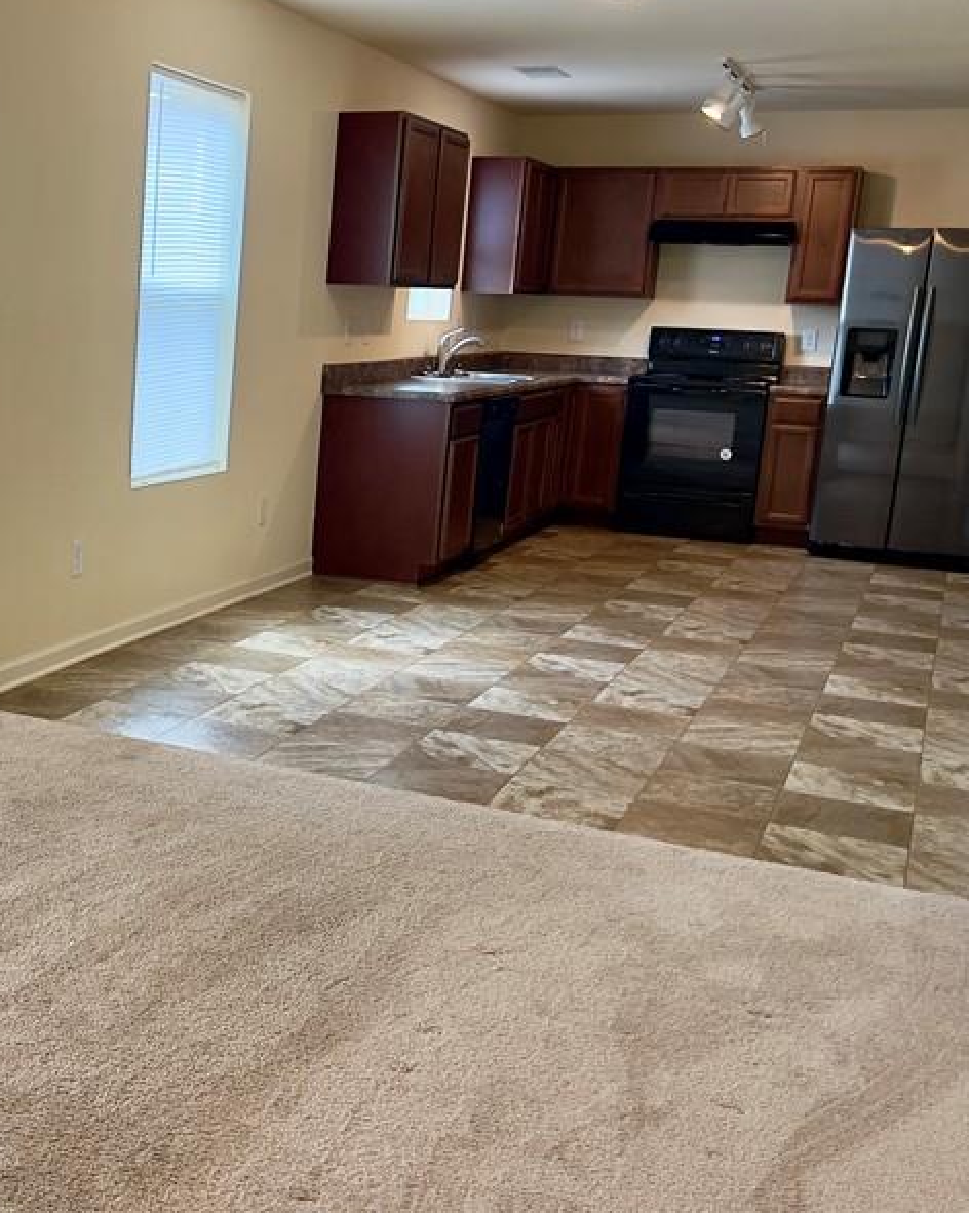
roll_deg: -2.1
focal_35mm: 44
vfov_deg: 42.0
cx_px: 99
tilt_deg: -12.6
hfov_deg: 32.4
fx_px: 1579
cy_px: 605
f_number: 1.5
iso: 80
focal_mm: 5.7
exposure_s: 1/120
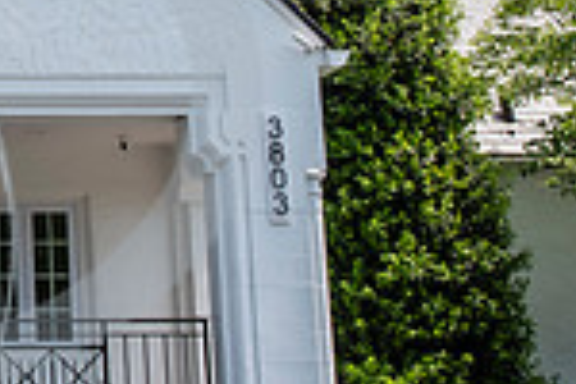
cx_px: -185
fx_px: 1488
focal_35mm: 93
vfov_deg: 14.2
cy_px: -79
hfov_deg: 20.0
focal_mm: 24
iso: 100
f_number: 2.8
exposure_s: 1/2000
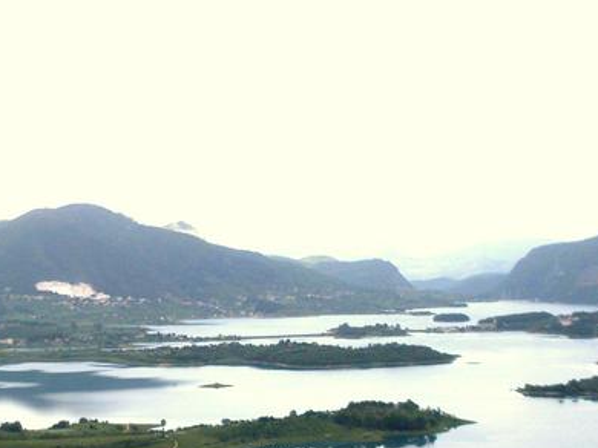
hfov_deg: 24.9
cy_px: 387
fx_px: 1347
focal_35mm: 78
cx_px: 204
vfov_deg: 18.6
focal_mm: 6.3
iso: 80
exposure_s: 1/1500
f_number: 2.8
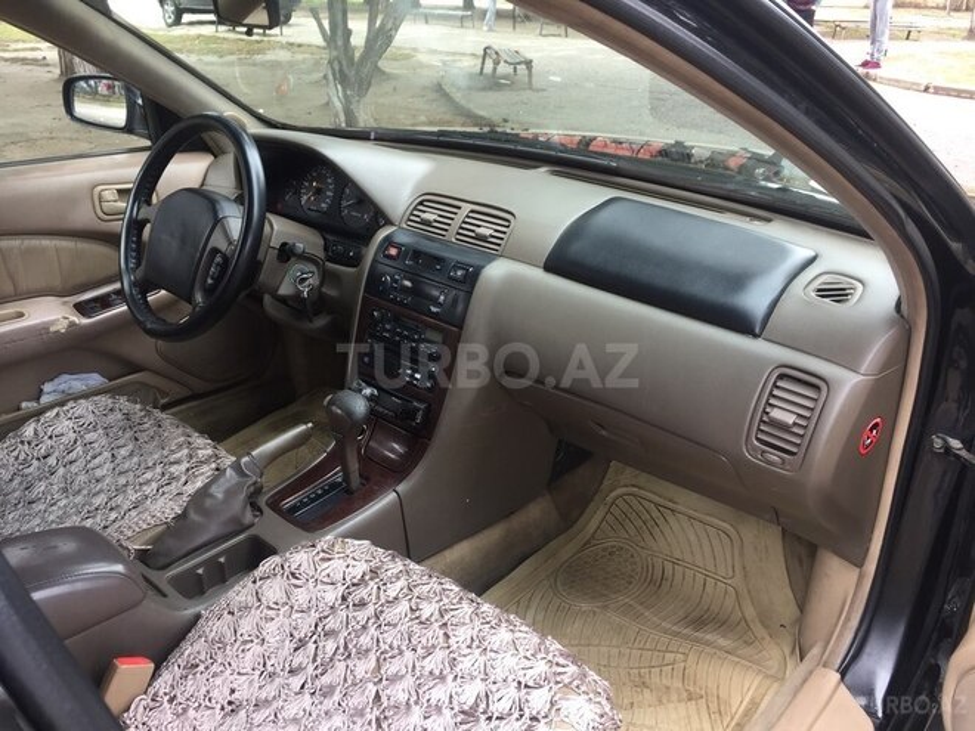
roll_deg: -0.7
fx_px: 817
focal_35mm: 29
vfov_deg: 48.2
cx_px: 488
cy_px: 366
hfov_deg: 61.7
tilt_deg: -23.8
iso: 32
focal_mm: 4.15
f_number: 2.2
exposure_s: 1/50
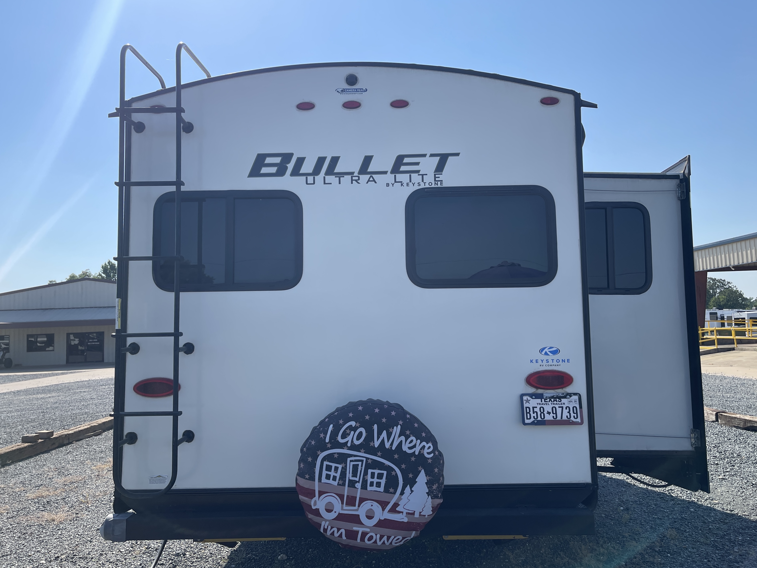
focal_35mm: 25
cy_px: 284
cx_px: 378
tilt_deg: +4.0
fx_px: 547
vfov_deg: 54.9
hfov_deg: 69.4
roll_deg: -0.8
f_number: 1.6
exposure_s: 1/3922
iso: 32
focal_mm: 5.1
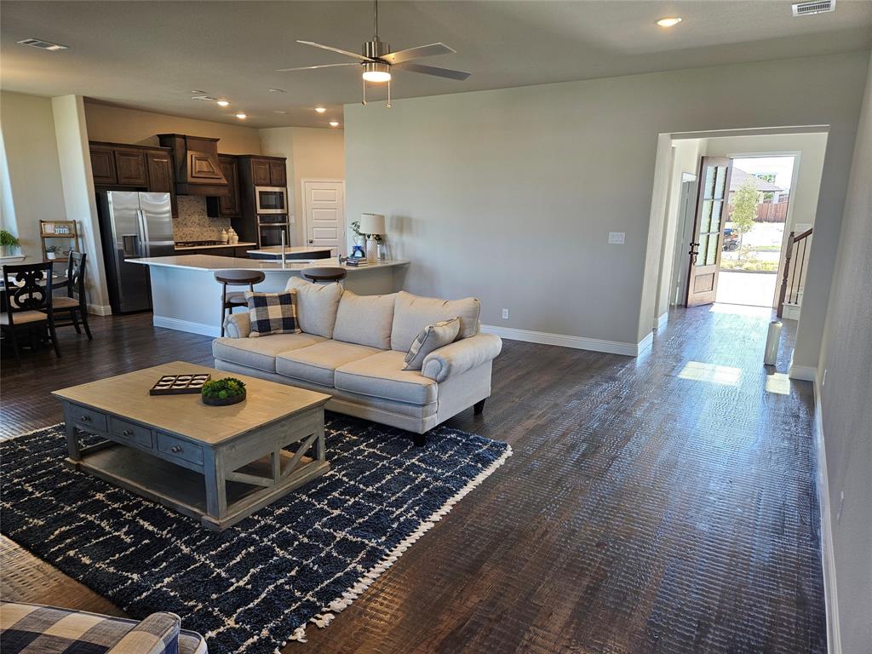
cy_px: 327
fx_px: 579
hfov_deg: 73.9
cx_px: 436
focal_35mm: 23
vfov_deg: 58.9
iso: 125
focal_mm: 5.4
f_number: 1.8
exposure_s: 1/120
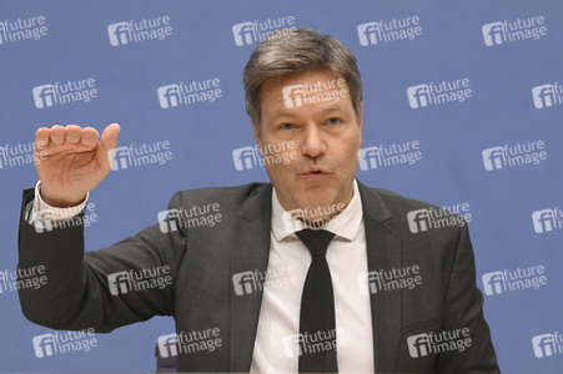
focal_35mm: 102
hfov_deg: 20.0
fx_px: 1594
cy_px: 187
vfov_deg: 13.4
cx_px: 282
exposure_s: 1/500
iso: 4000
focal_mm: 102
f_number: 5.6
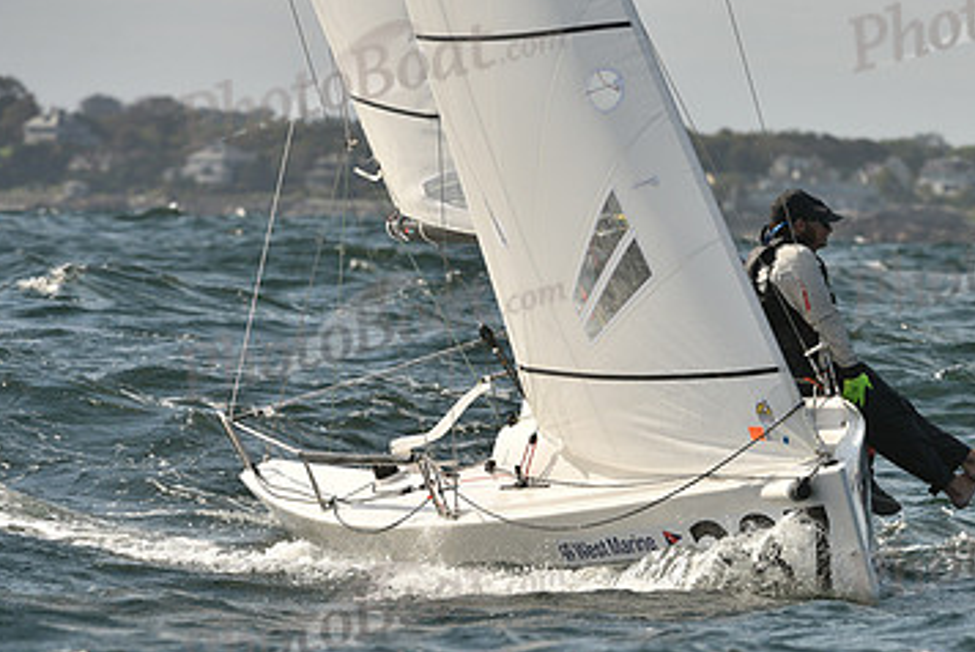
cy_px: 434
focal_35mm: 505
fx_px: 13688
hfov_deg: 4.1
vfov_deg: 2.7
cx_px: 709
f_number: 7.1
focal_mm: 310
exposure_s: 1/1600
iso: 320
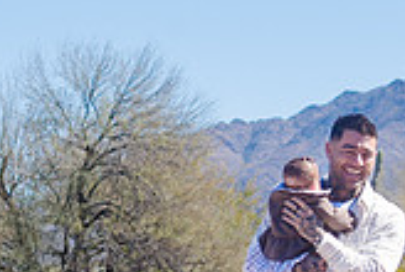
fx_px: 2784
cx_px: 482
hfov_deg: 8.2
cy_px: 456
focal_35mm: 247
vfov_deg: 5.5
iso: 125
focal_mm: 70
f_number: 5.6
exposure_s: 1/400
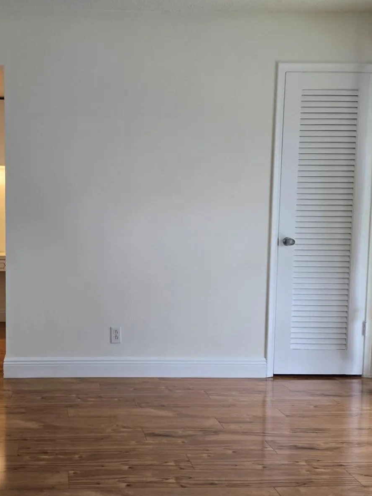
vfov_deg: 58.4
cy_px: 247
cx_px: 64
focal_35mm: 31
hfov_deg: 42.9
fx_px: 444
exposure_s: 1/120
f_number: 1.8
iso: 80
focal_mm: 5.4
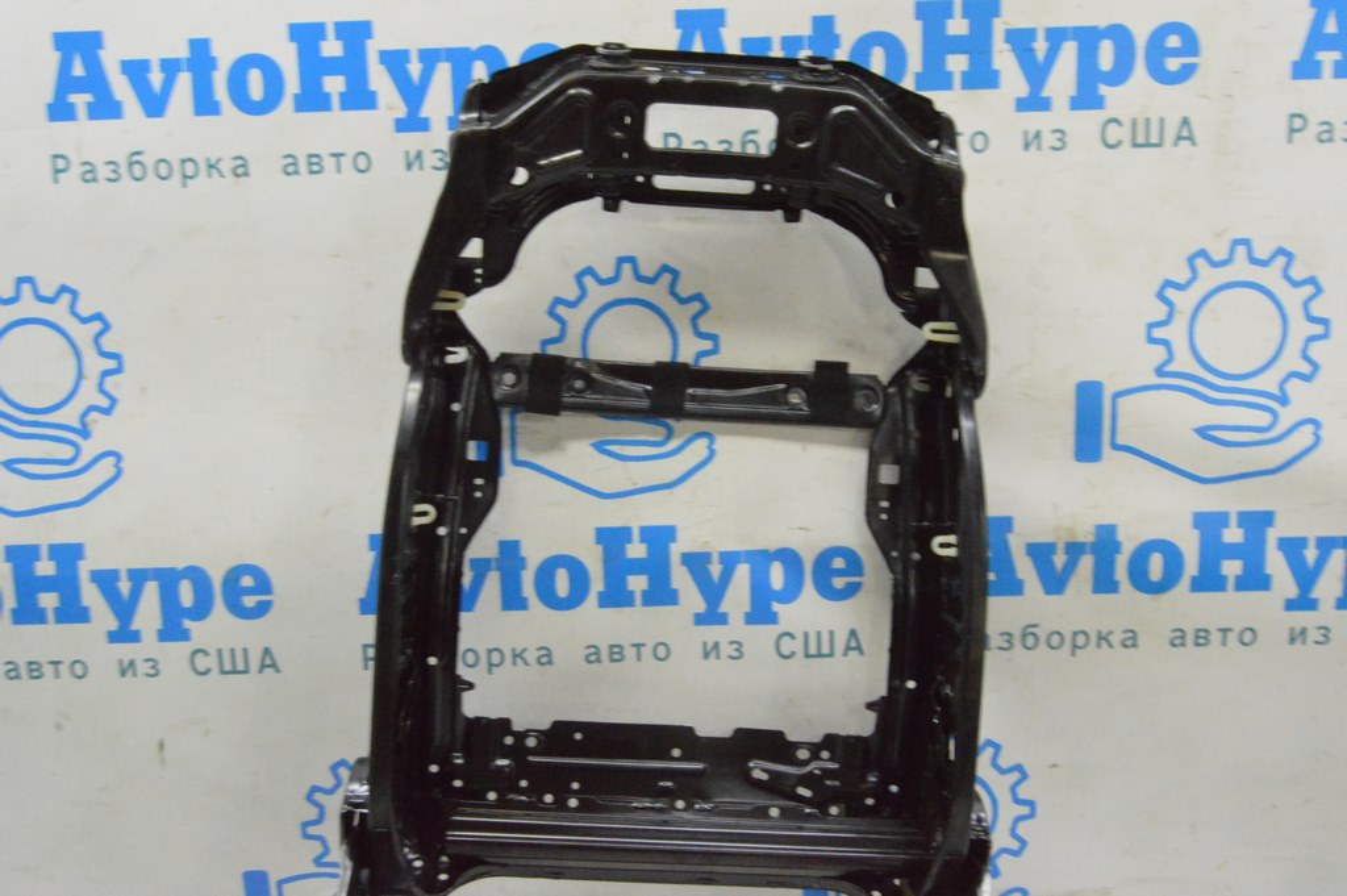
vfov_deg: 43.5
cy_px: 448
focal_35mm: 30
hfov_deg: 62.0
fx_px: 1122
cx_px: 674
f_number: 20
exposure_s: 1/15
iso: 6400
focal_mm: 20
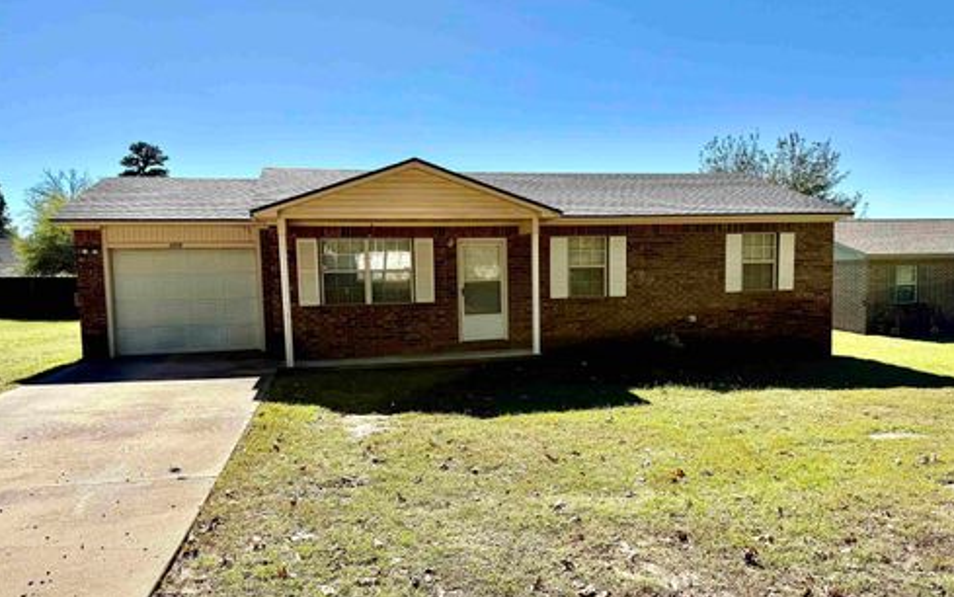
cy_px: 319
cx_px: 484
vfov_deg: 47.6
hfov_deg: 70.4
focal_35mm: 26
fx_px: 676
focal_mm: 6.76
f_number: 1.78
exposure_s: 1/4167
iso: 80
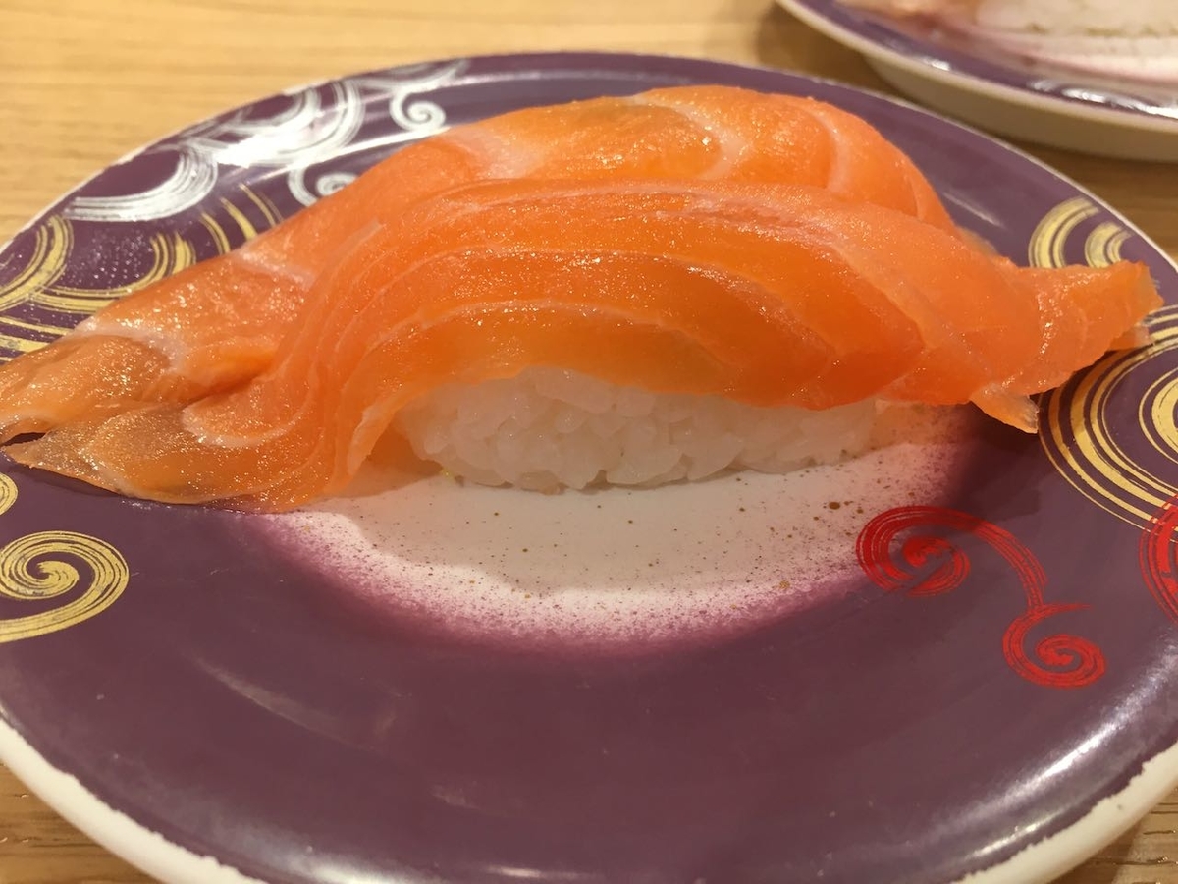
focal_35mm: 29
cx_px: 589
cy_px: 442
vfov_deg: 48.2
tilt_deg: -41.1
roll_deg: -2.0
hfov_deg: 61.7
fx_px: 987
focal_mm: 4.15
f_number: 2.2
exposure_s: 1/30
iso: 80
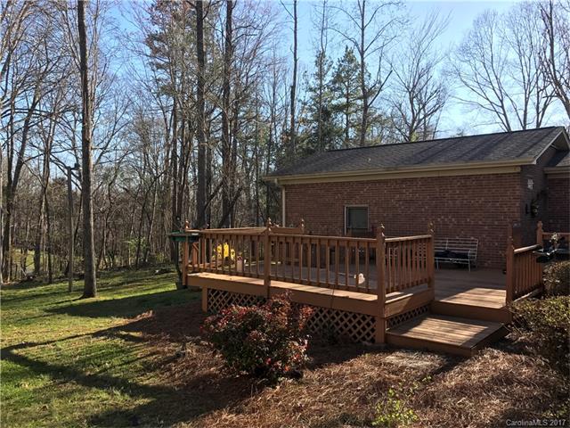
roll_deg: +0.4
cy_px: 214
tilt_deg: +1.7
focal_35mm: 28
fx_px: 461
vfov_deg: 49.7
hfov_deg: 63.4
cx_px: 285
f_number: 1.8
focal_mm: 3.99
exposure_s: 1/855
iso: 20
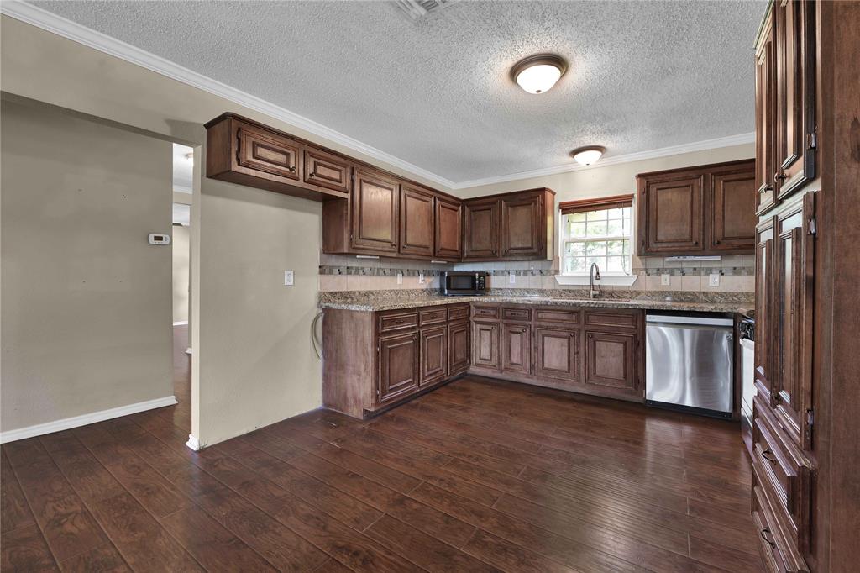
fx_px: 334
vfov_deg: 81.2
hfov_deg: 104.3
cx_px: 430
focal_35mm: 14
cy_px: 286
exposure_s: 1/3.33
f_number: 8
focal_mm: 14
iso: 100
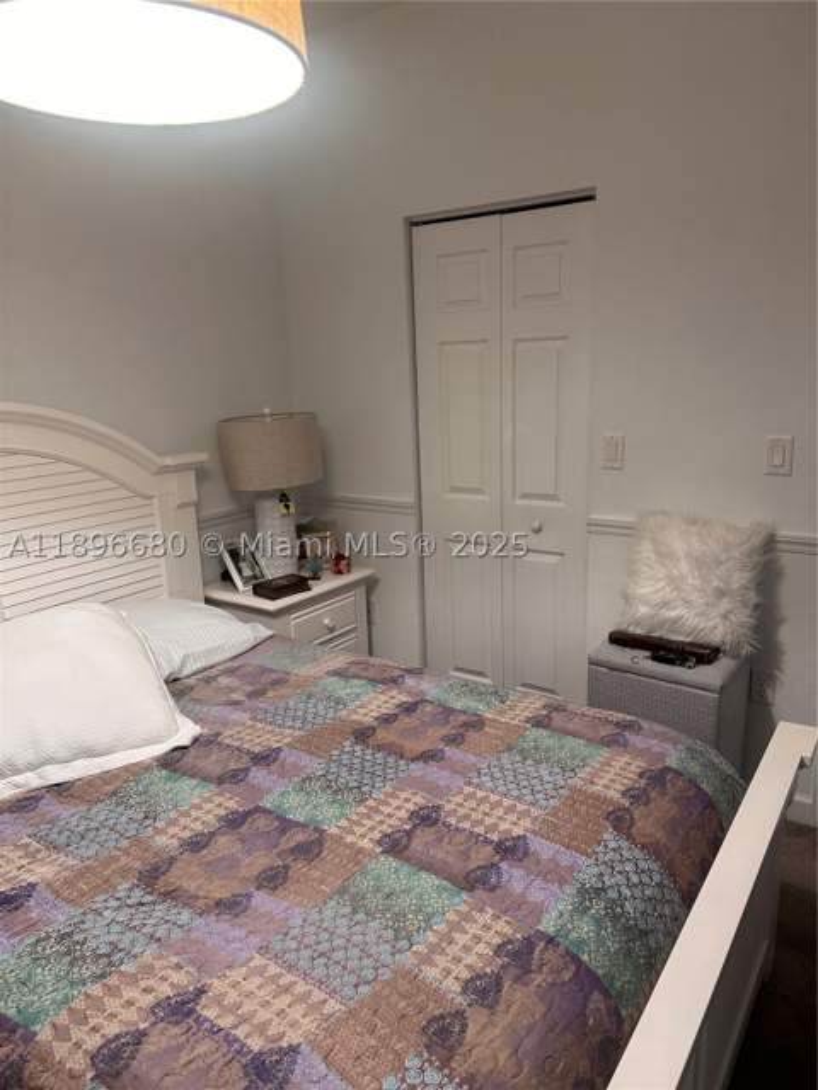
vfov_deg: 71.6
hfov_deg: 56.8
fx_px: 756
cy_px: 545
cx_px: 409
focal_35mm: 24
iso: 400
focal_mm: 6.86
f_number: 1.78
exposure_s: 1/60
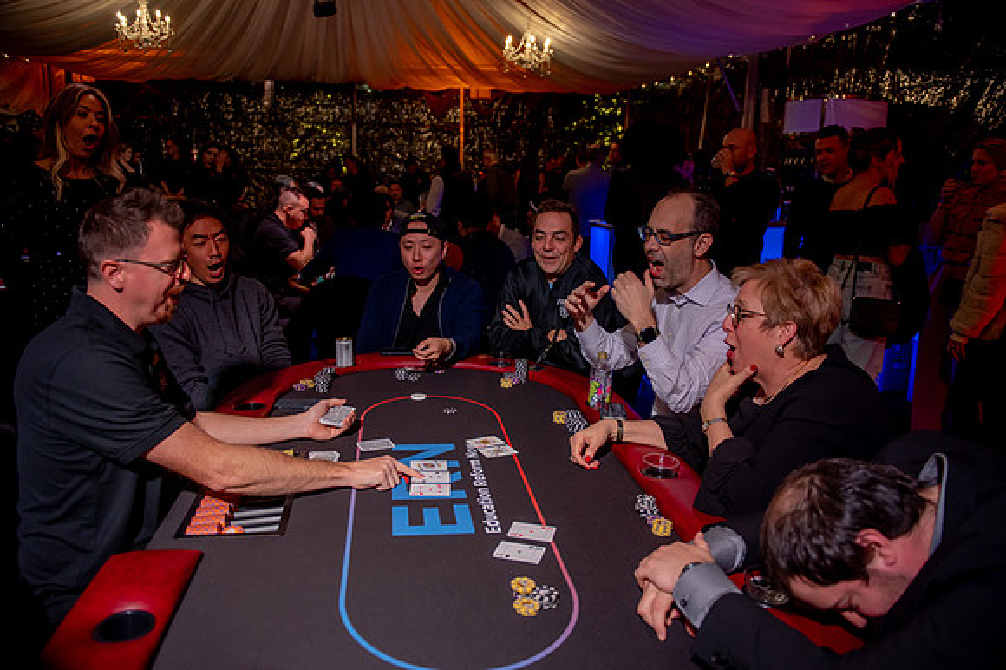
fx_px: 783
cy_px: 335
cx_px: 509
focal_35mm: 28
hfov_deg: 65.4
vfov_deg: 46.3
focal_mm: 26
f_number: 2.8
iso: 1600
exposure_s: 1/500
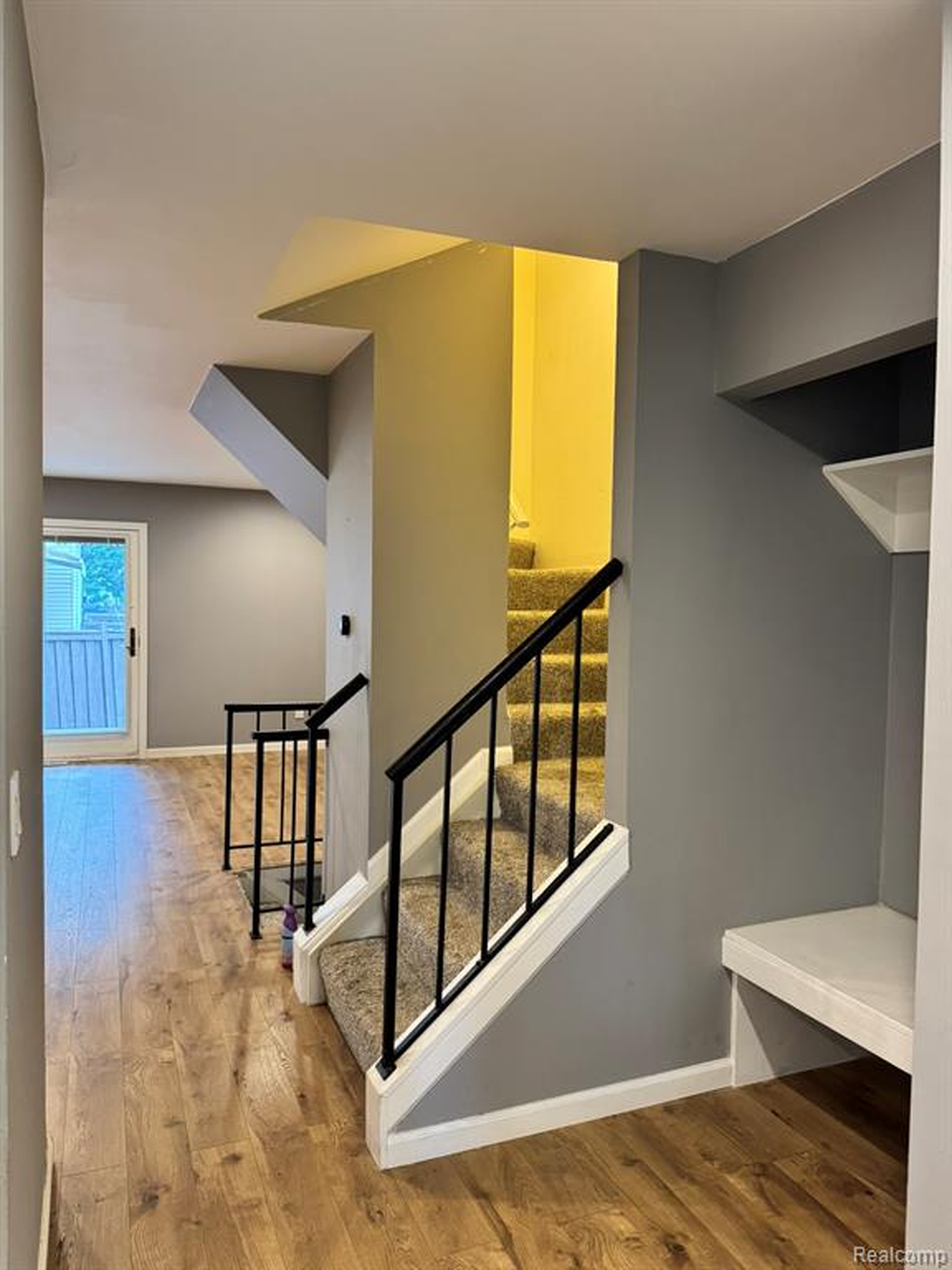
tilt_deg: -2.6
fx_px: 880
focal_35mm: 24
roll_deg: -0.4
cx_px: 476
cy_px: 635
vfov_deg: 71.6
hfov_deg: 56.8
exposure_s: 1/60
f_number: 1.78
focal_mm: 6.76
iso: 400
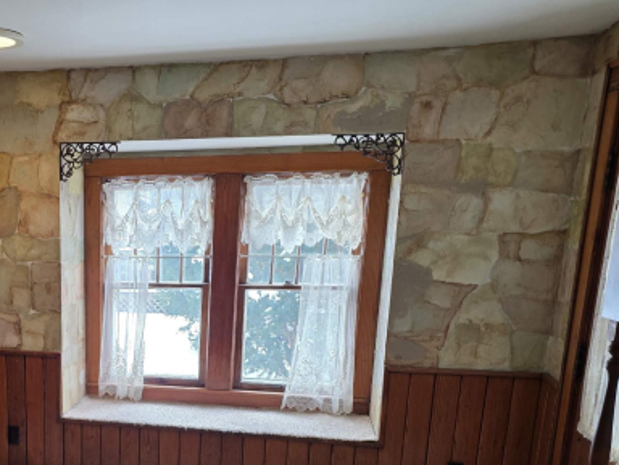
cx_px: 99
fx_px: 715
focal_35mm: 40
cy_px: 399
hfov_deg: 43.9
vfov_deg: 34.4
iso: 100
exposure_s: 1/120
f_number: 1.7
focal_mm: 6.25
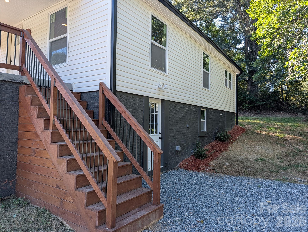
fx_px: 214
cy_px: 116
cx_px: 154
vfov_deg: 56.9
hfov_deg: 71.5
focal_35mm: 24
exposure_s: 1/283
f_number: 1.68
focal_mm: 6.9
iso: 59
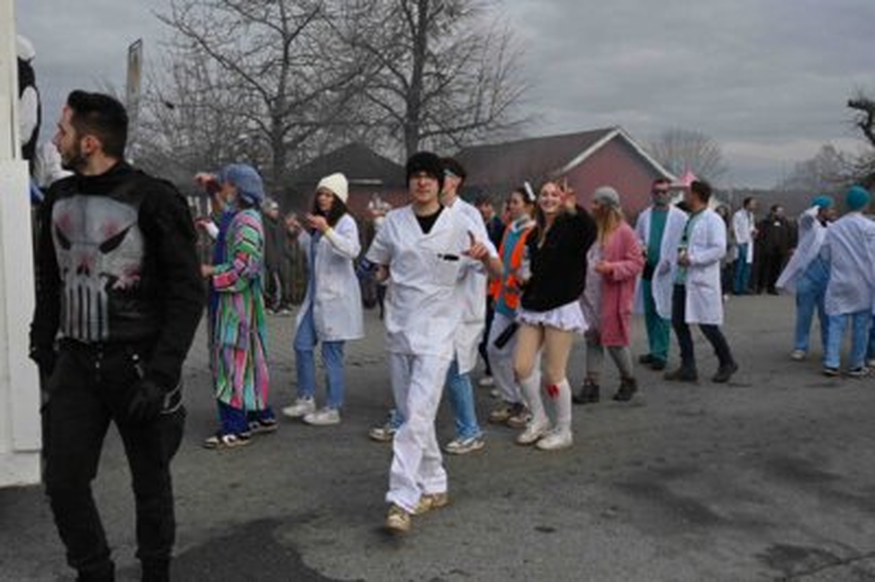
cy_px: 291
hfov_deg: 53.2
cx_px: 438
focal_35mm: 36
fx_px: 874
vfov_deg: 36.8
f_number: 16
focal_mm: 36
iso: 2500
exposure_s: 1/1000
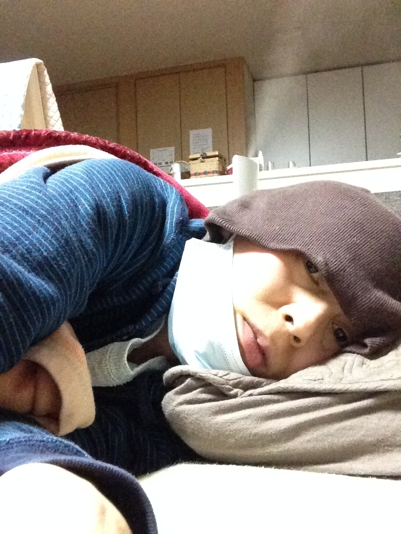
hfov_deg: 40.7
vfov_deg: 52.6
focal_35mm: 35
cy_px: 267
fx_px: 541
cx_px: 200
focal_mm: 2.18
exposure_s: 1/15
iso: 640
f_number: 2.4
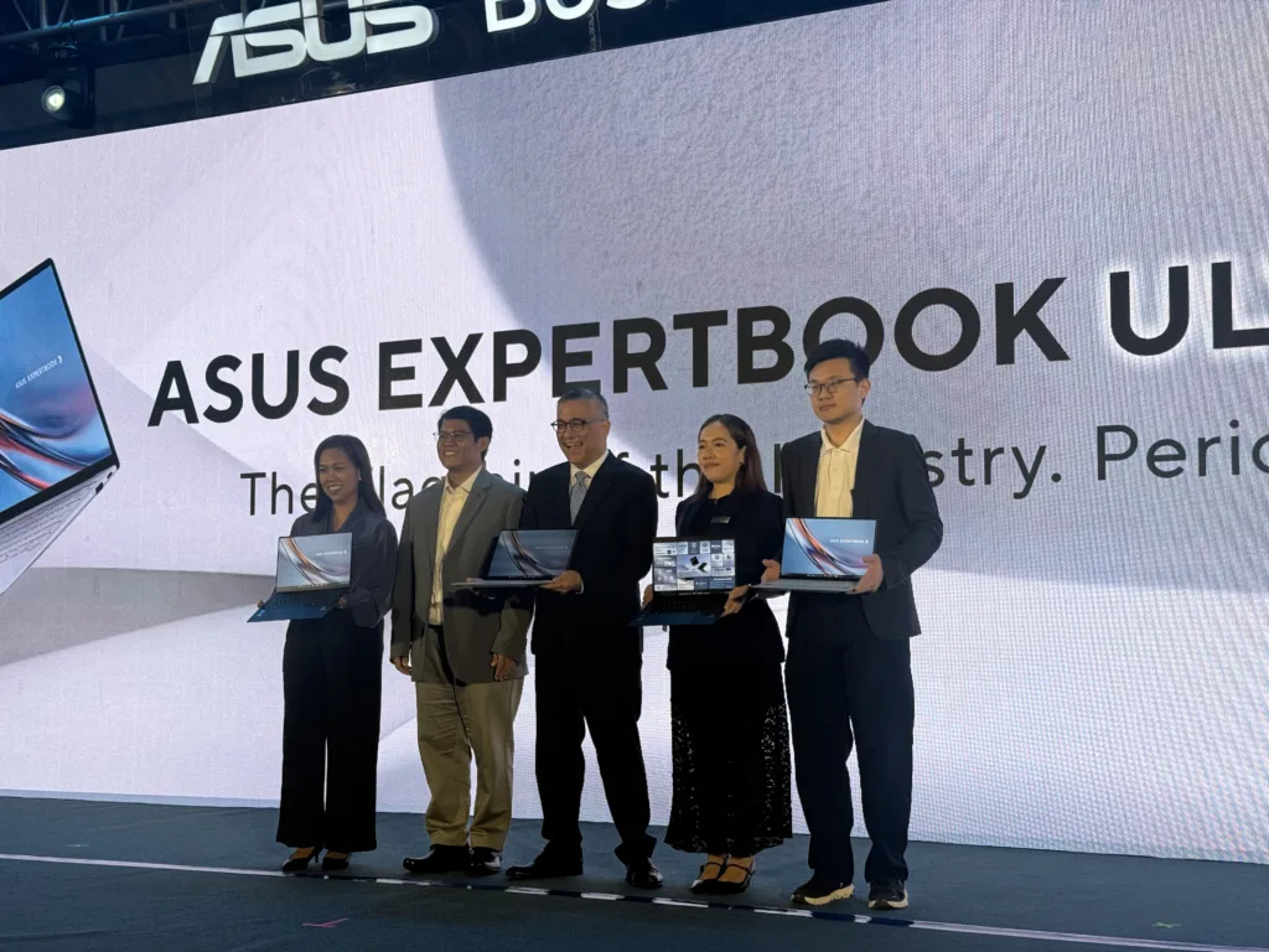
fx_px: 1760
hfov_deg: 39.7
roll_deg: -0.1
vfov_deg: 30.3
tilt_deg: +4.3
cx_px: 634
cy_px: 476
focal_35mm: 48
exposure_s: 1/481
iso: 100
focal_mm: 6.76
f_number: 1.78
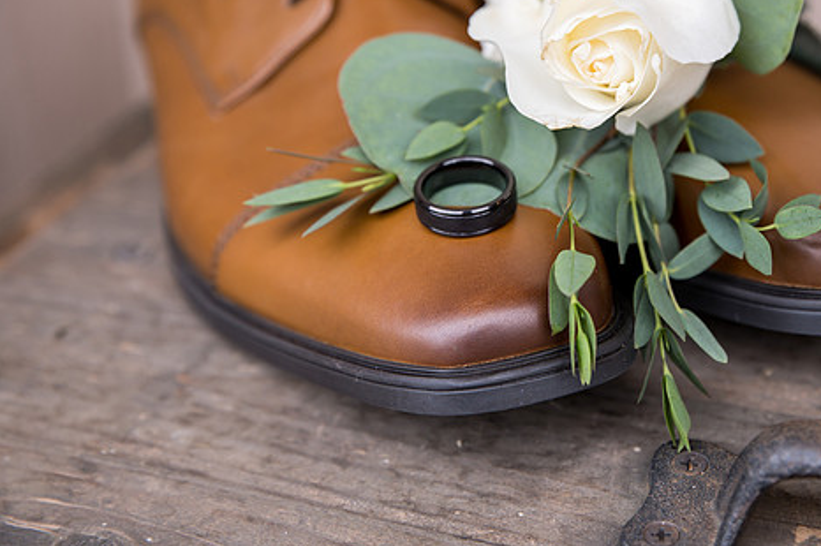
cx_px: 495
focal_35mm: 81
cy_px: 218
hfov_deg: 25.0
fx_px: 1846
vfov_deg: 16.8
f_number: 3.5
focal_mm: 65
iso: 160
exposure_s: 1/250
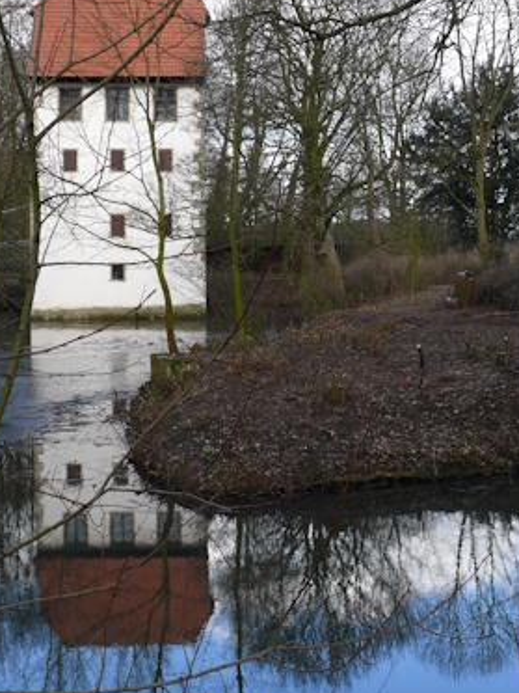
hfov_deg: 30.9
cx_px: 263
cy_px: 319
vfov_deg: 40.4
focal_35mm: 47
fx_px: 940
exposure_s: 1/200
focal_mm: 7.4
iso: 100
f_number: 4
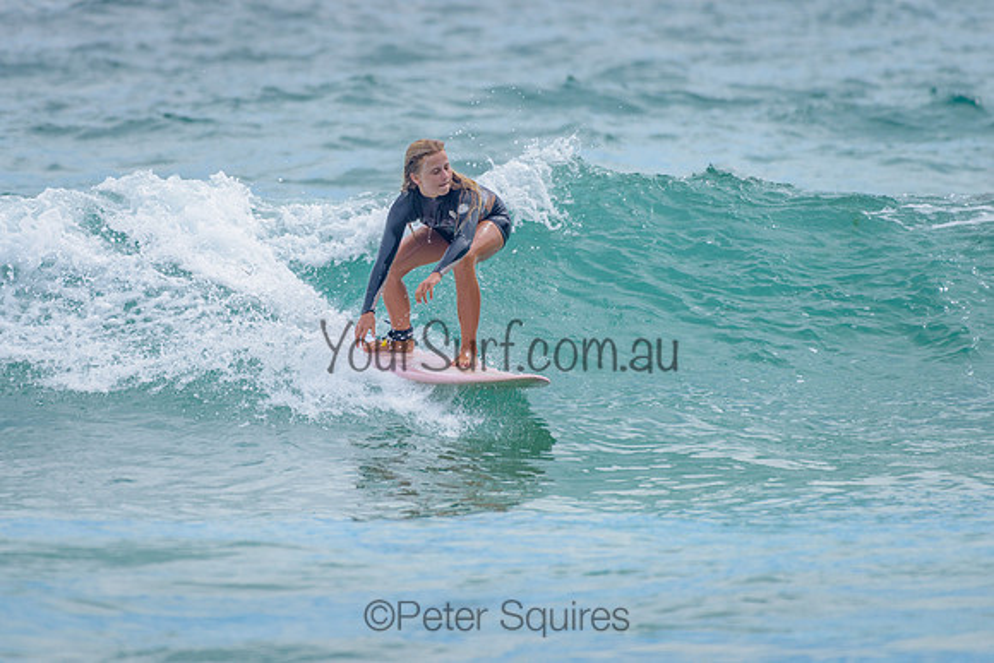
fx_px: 16917
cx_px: 425
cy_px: 257
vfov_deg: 2.2
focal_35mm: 613
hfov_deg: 3.4
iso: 200
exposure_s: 1/2000
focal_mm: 500
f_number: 5.6
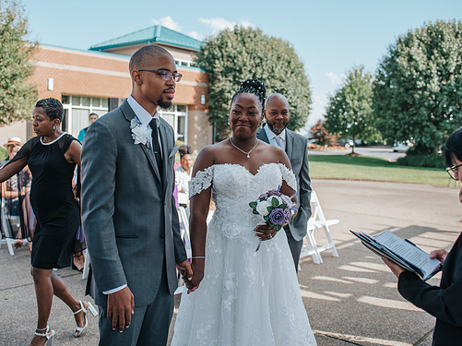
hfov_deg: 47.9
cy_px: 173
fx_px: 520
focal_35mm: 39
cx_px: 230
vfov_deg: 36.8
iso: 200
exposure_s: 1/1250
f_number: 3.2
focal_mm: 35
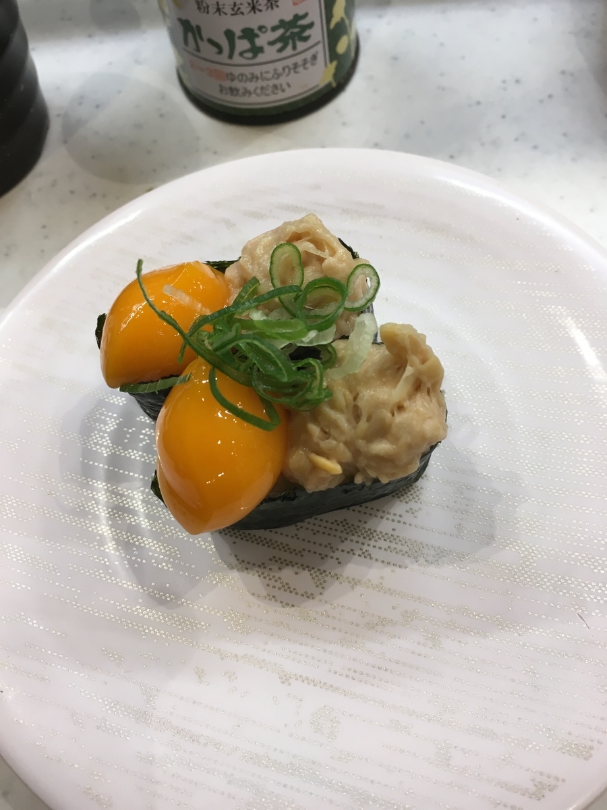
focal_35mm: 29
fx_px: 678
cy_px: 405
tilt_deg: -63.4
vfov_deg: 61.7
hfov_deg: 48.2
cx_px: 304
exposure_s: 1/30
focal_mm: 4.15
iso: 25
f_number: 2.2
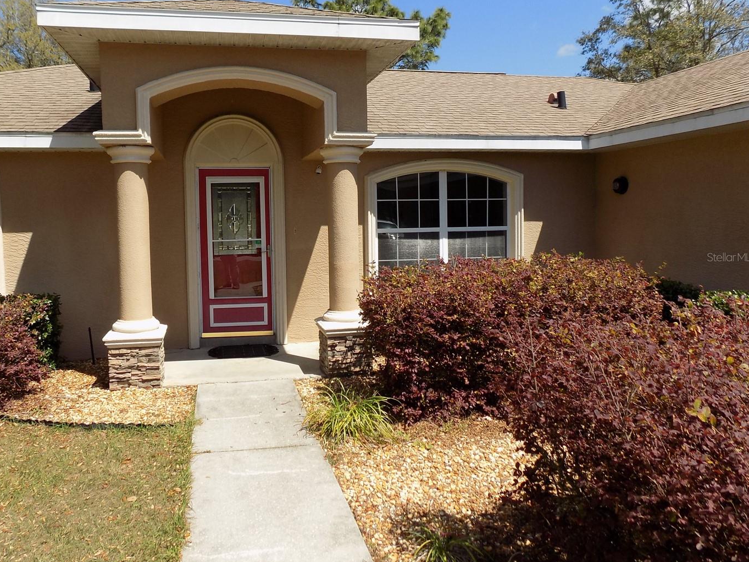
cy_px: 257
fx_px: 584
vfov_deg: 51.3
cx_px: 319
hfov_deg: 65.0
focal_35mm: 27
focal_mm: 4
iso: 80
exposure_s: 1/1250
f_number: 3.1
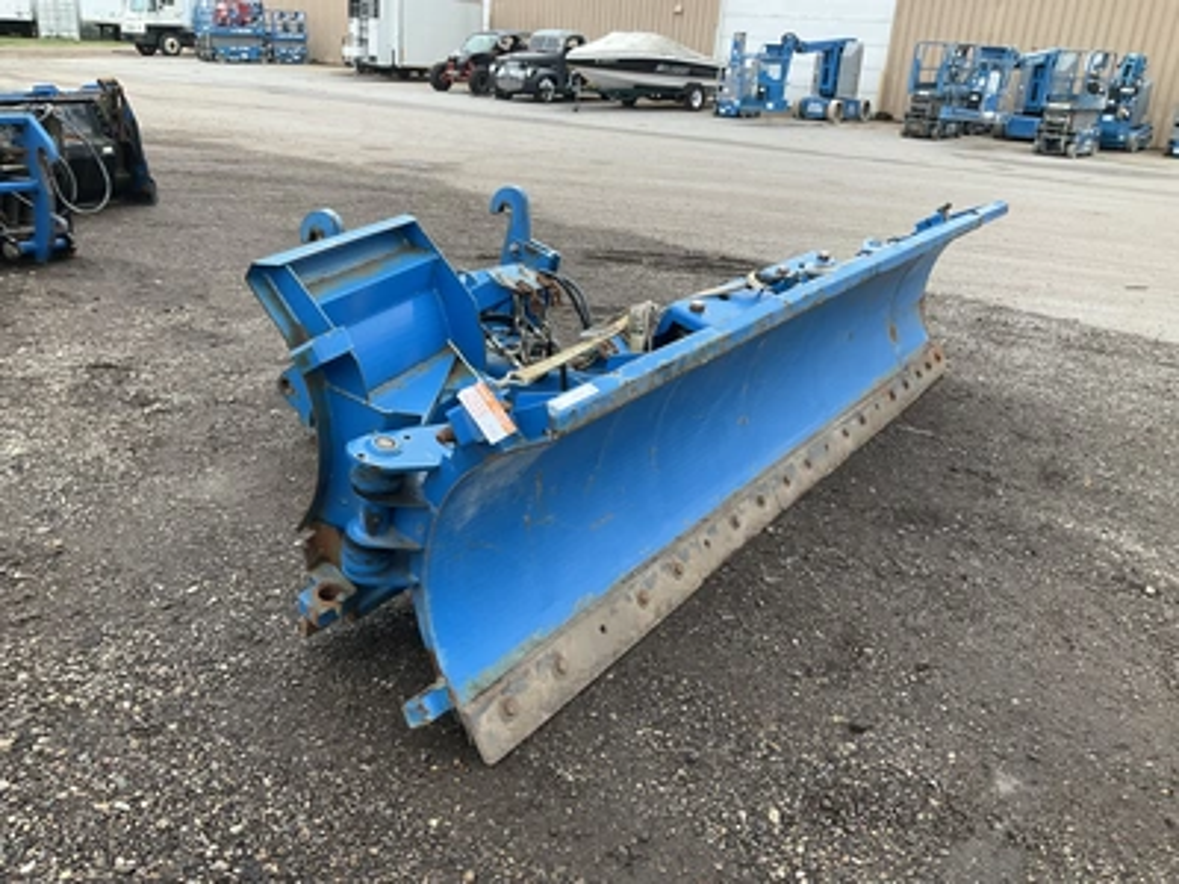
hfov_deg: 61.7
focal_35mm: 29
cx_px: 590
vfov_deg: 48.2
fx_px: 988
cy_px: 442
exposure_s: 1/144
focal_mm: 3
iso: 20
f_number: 1.8
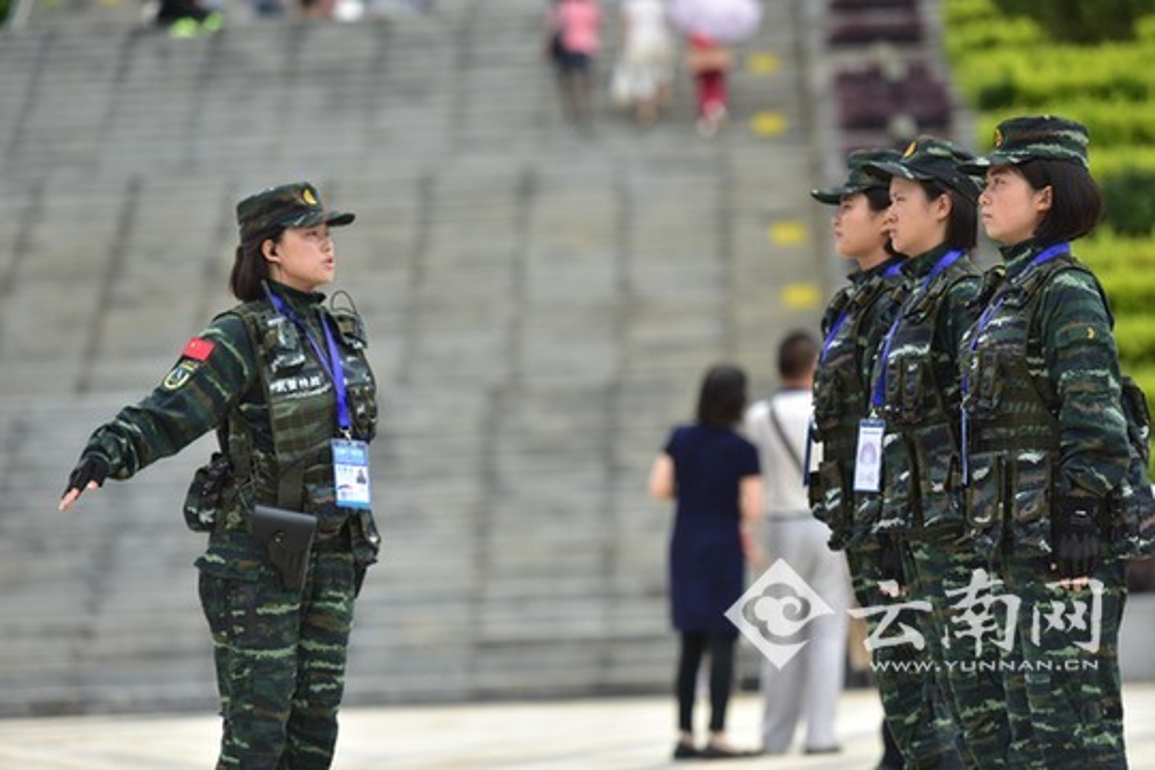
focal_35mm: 165
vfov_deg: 8.3
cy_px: 385
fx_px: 5293
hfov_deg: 12.5
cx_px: 578
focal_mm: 165
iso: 400
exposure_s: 1/4000
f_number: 2.8
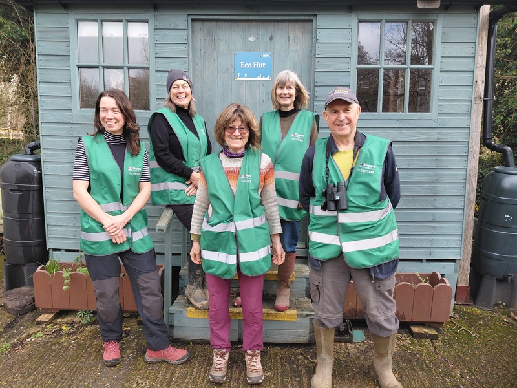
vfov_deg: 54.9
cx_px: 258
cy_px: 194
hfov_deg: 69.4
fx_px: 373
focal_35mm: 25
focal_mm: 4.69
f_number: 1.8
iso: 50
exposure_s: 1/375
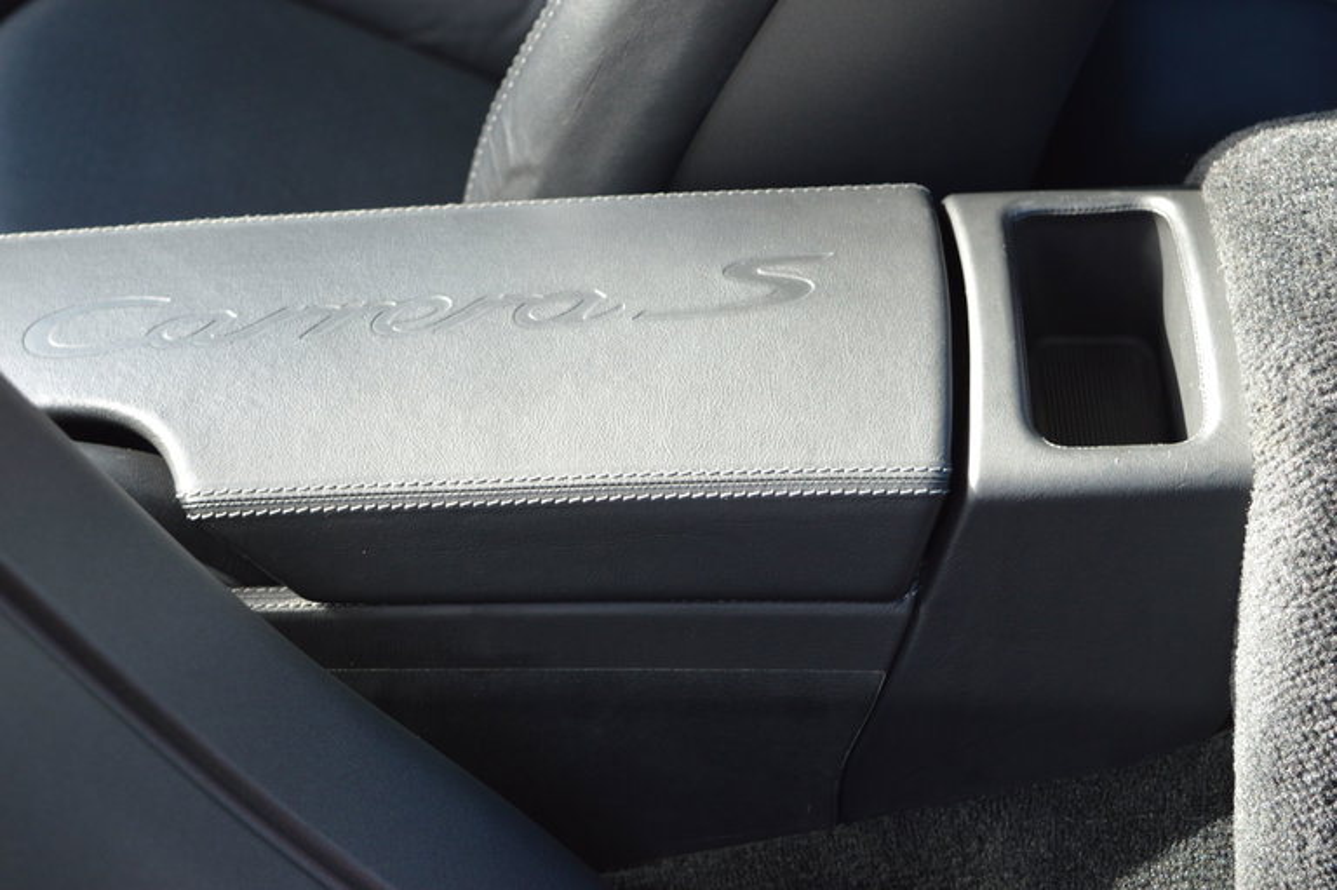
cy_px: 445
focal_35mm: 69
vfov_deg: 19.7
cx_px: 668
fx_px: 2561
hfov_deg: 29.3
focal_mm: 46
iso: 400
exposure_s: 1/50
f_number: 5
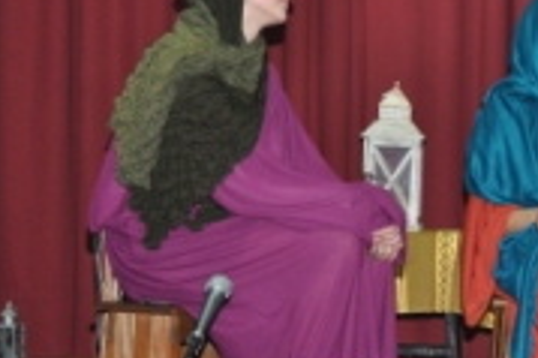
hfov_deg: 16.5
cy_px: 190
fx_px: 1792
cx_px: 595
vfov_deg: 11.4
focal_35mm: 120
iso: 800
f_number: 4.2
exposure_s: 1/60
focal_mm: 32
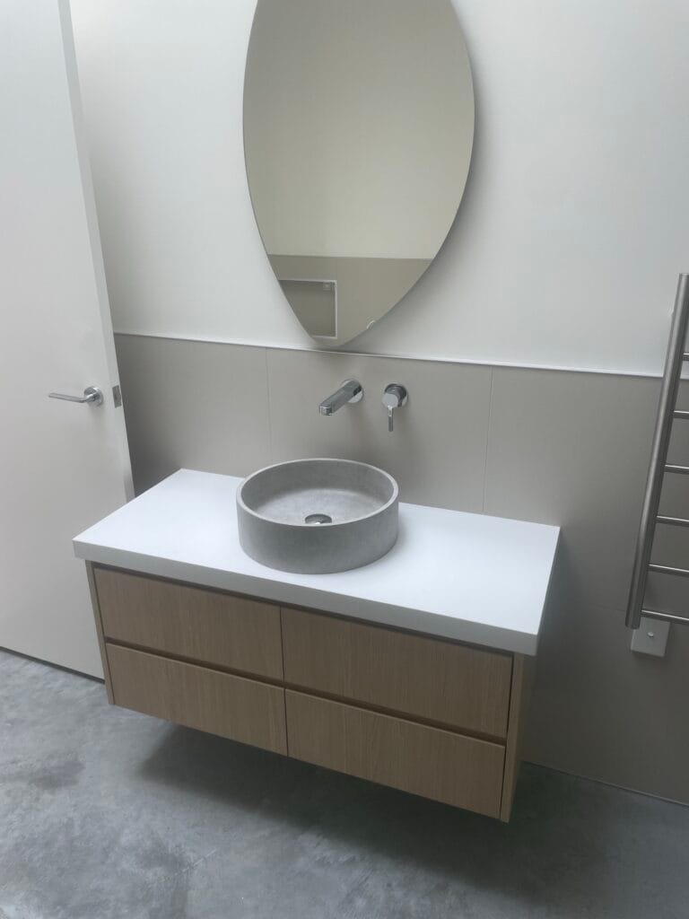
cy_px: 460
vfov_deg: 67.3
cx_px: 344
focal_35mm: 26
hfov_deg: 53.1
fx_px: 690
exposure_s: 1/121
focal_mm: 4.2
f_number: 1.6
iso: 32
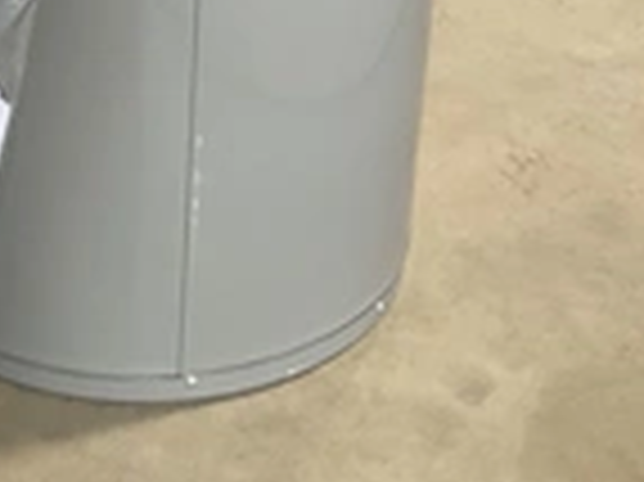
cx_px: 126
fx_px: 1506
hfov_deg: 23.8
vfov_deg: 17.0
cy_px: -162
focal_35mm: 81
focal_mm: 3
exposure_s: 1/60
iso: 125
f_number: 1.8
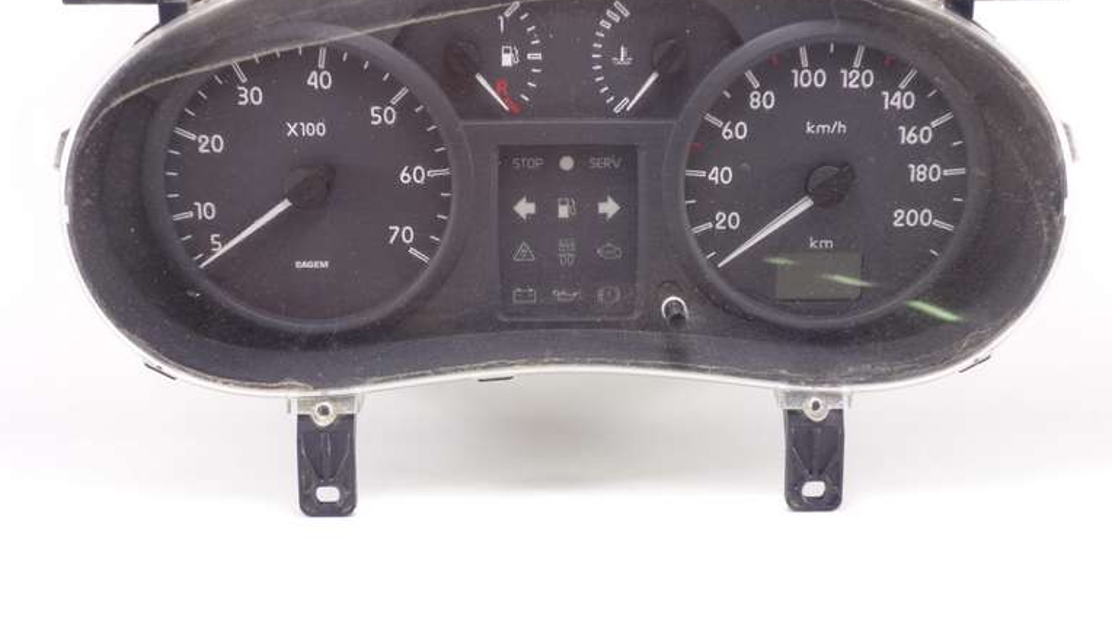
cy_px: 259
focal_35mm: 59
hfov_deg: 35.4
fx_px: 1740
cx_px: 557
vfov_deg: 20.4
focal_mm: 20.64
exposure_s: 1/60
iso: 400
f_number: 3.5
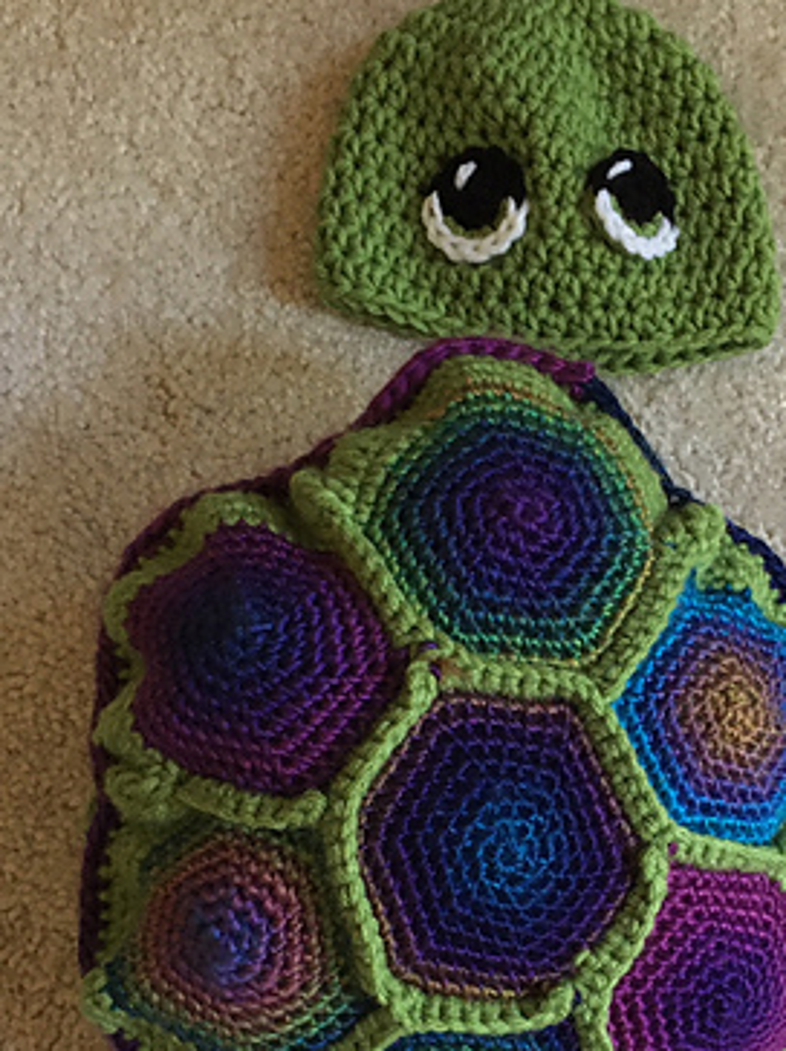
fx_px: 1548
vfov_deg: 36.6
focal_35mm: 51
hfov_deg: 28.3
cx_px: 529
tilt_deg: -85.7
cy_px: 803
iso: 400
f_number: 2.2
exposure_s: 1/15
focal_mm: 4.15
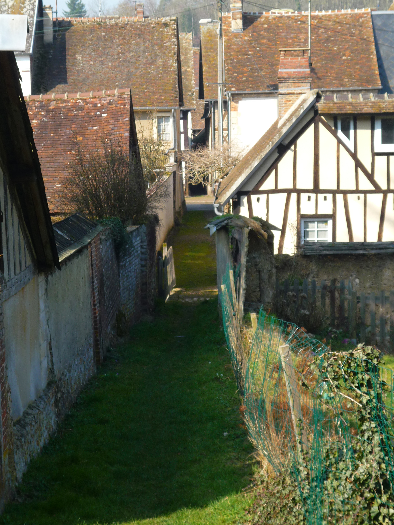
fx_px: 1518
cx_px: 197
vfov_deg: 19.6
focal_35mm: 100
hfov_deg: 14.8
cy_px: 262
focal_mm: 16.5
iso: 100
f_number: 5.1
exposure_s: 1/200
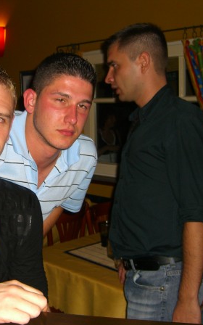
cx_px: 46
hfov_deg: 23.7
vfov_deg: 37.5
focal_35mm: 54
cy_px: 162
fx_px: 478
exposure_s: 1/60
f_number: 2.8
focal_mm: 7.9
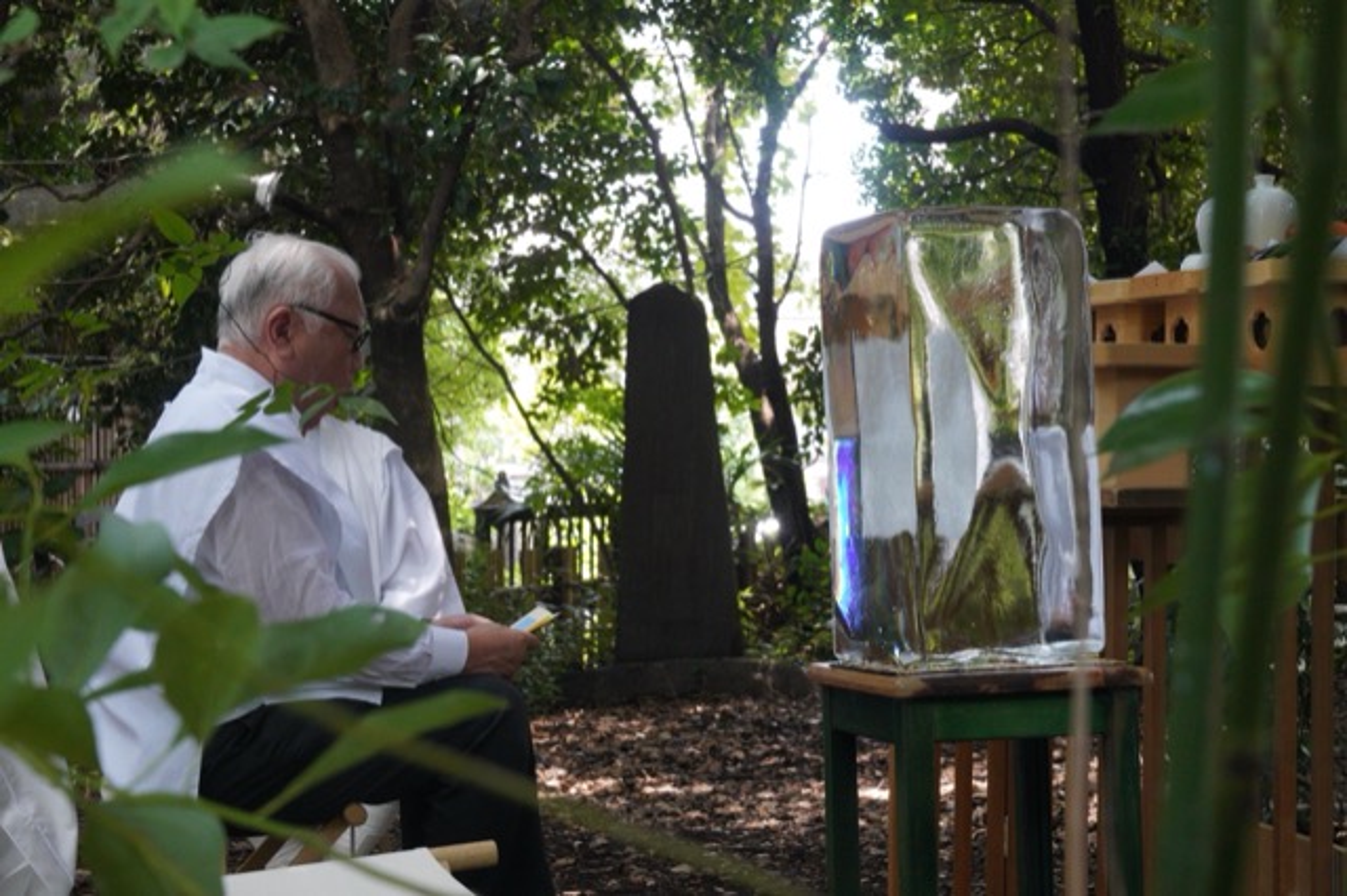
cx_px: 674
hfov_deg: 33.4
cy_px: 448
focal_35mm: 60
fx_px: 2244
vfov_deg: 22.6
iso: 2000
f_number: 9
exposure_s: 1/80
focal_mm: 40
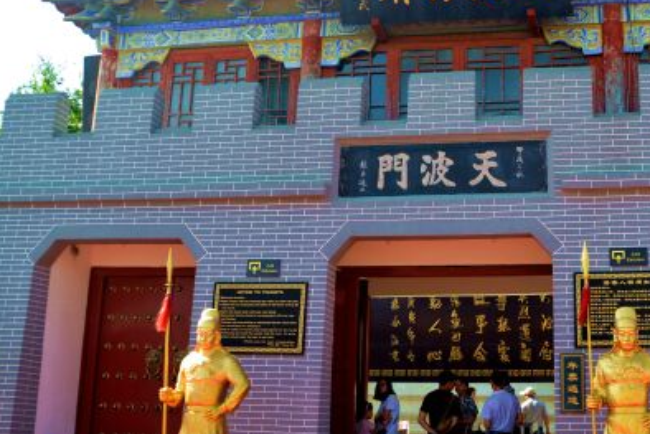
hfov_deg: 40.2
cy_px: 158
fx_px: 867
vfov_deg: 28.0
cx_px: 469
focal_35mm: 48
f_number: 5.6
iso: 200
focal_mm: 18
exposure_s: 1/160
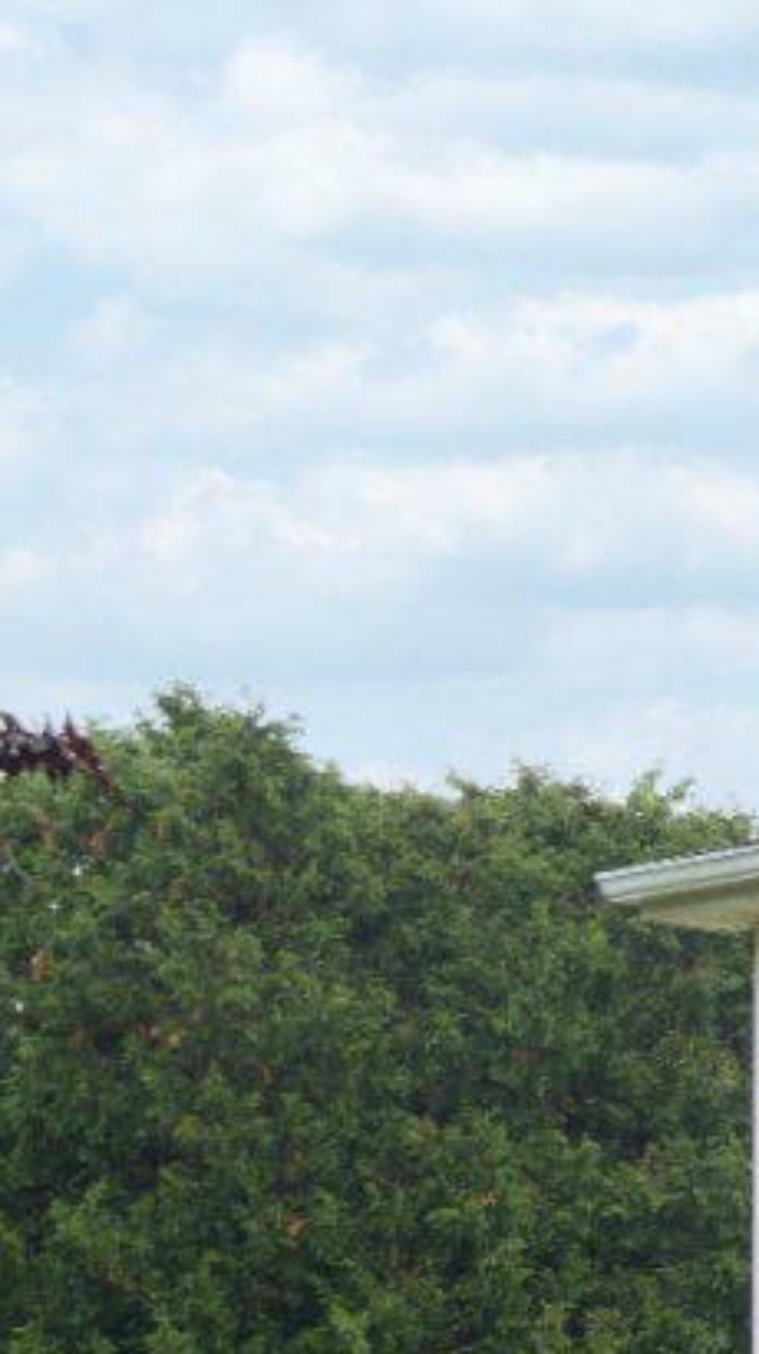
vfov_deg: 11.7
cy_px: 1874
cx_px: 3165
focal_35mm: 178
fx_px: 6382
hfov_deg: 5.7
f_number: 7.1
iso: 320
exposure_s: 1/40
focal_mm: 34
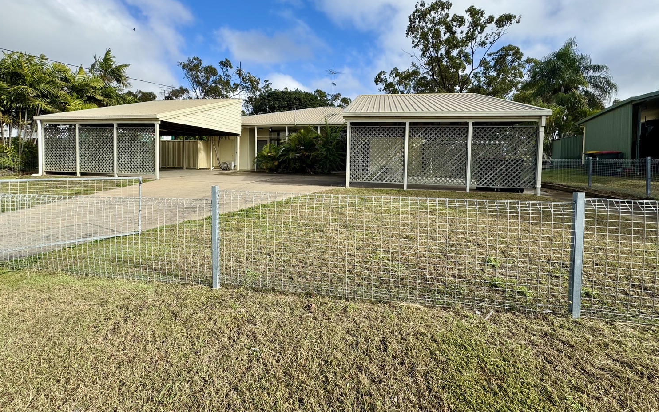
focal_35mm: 15
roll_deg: -0.9
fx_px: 269
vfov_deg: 74.1
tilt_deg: -2.2
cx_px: 329
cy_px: 167
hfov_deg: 101.5
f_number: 2.2
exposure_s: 1/1126
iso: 40
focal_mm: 2.22
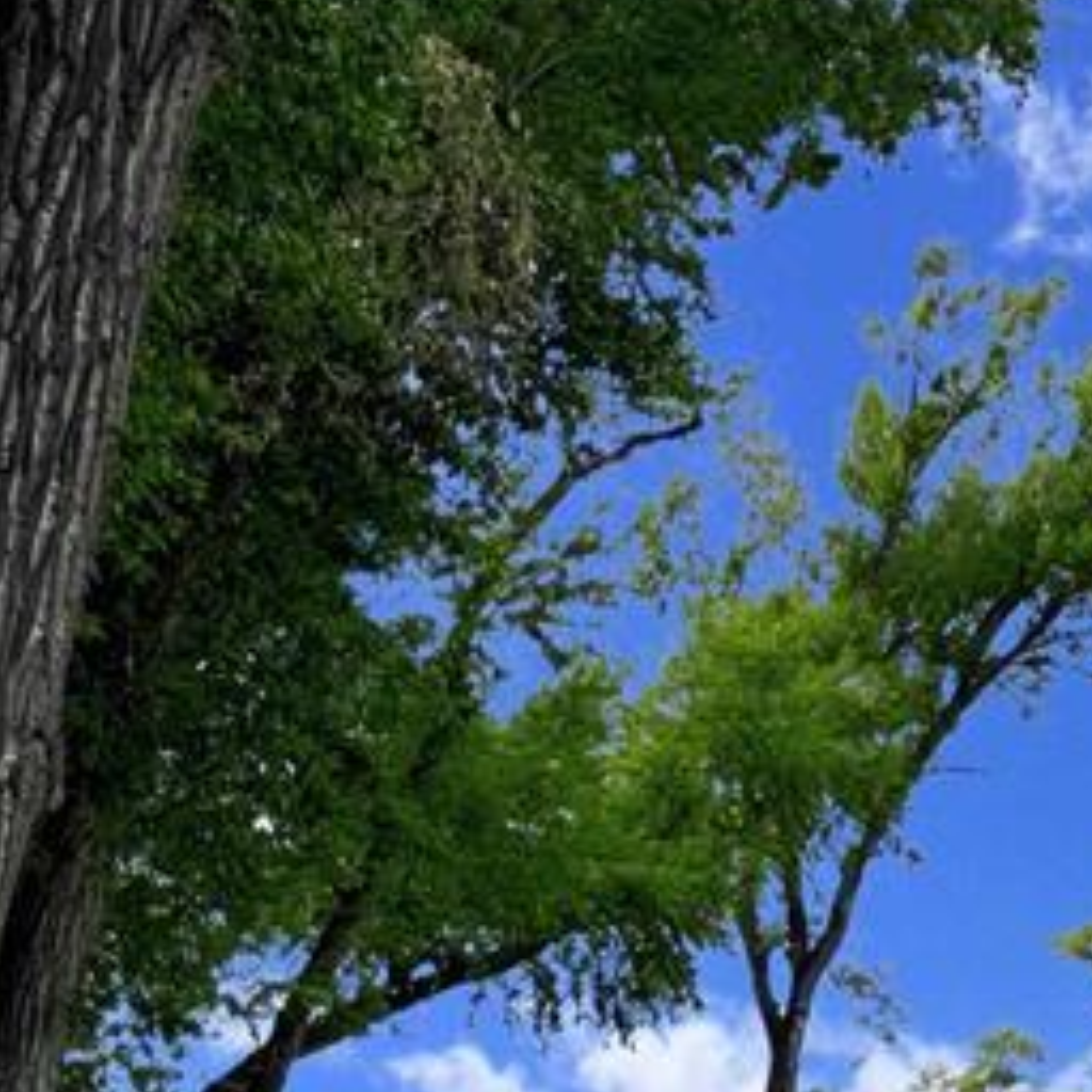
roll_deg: -0.7
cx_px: 1629
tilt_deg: -0.1
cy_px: 1438
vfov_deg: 18.9
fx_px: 3034
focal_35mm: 85
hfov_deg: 18.2
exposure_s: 1/5319
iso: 80
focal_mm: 6.76
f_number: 1.78
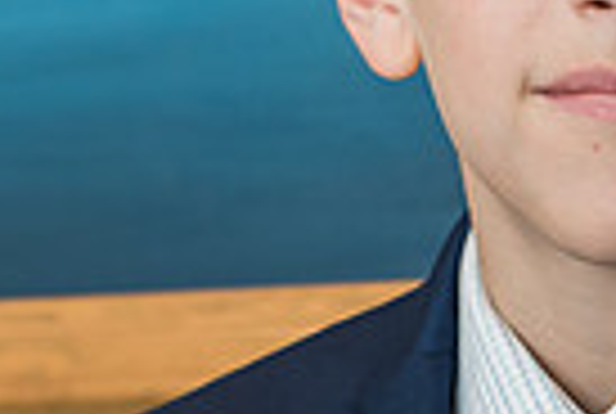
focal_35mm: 213
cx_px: 415
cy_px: -378
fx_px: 3653
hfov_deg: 9.6
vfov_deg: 6.3
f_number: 4
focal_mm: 48
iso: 640
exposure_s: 1/80
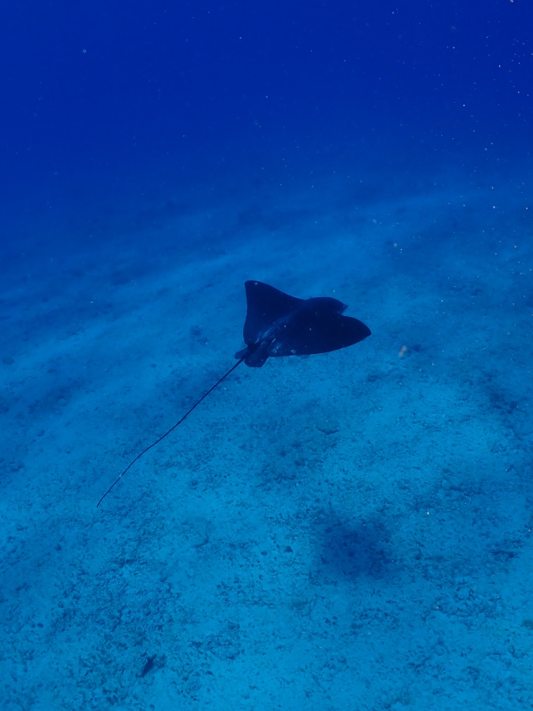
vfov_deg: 51.4
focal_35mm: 36
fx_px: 739
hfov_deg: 39.7
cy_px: 356
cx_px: 266
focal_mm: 6.37
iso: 100
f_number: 3.5
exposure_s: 1/800
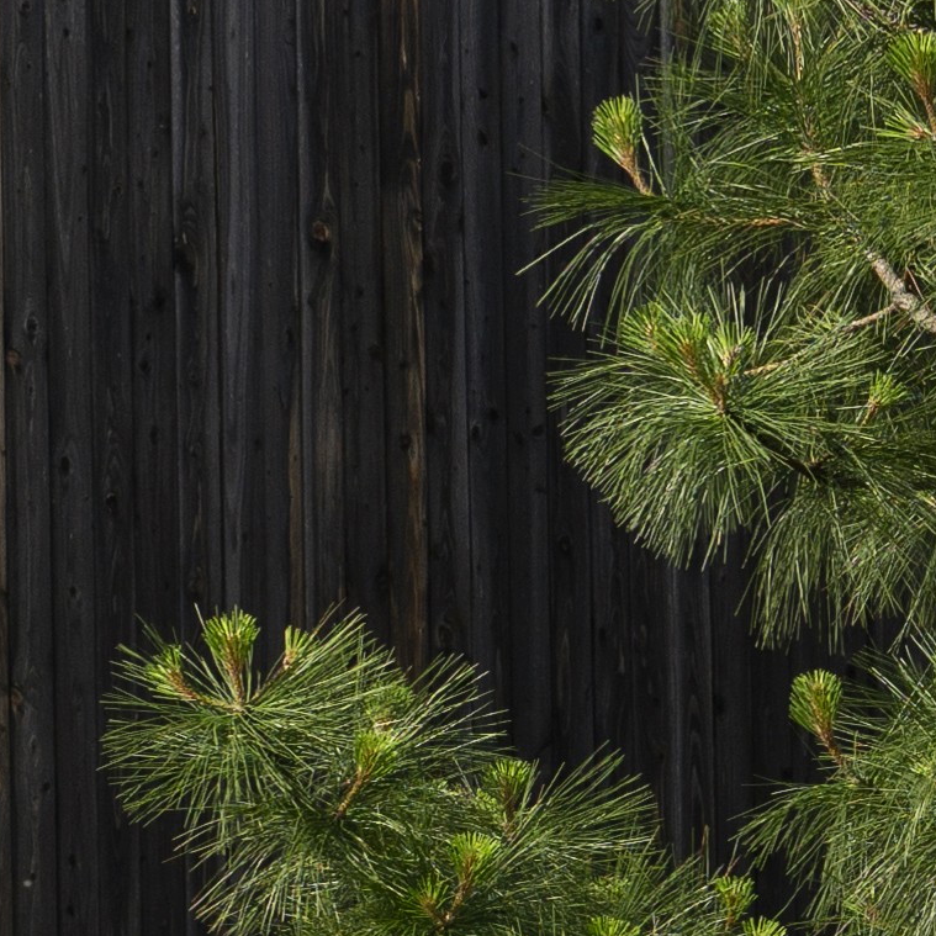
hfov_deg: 4.8
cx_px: -2522
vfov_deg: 5.2
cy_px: 844
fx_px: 10279
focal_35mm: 336
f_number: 6.3
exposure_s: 1/1000
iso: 200
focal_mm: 50
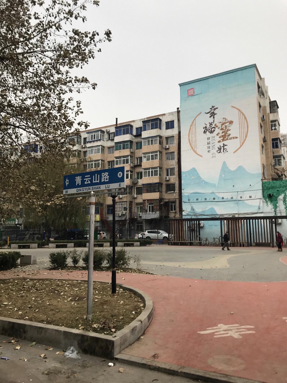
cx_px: 144
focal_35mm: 28
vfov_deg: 63.4
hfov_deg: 49.7
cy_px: 192
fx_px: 310
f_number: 1.8
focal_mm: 3.99
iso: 25
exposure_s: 1/50
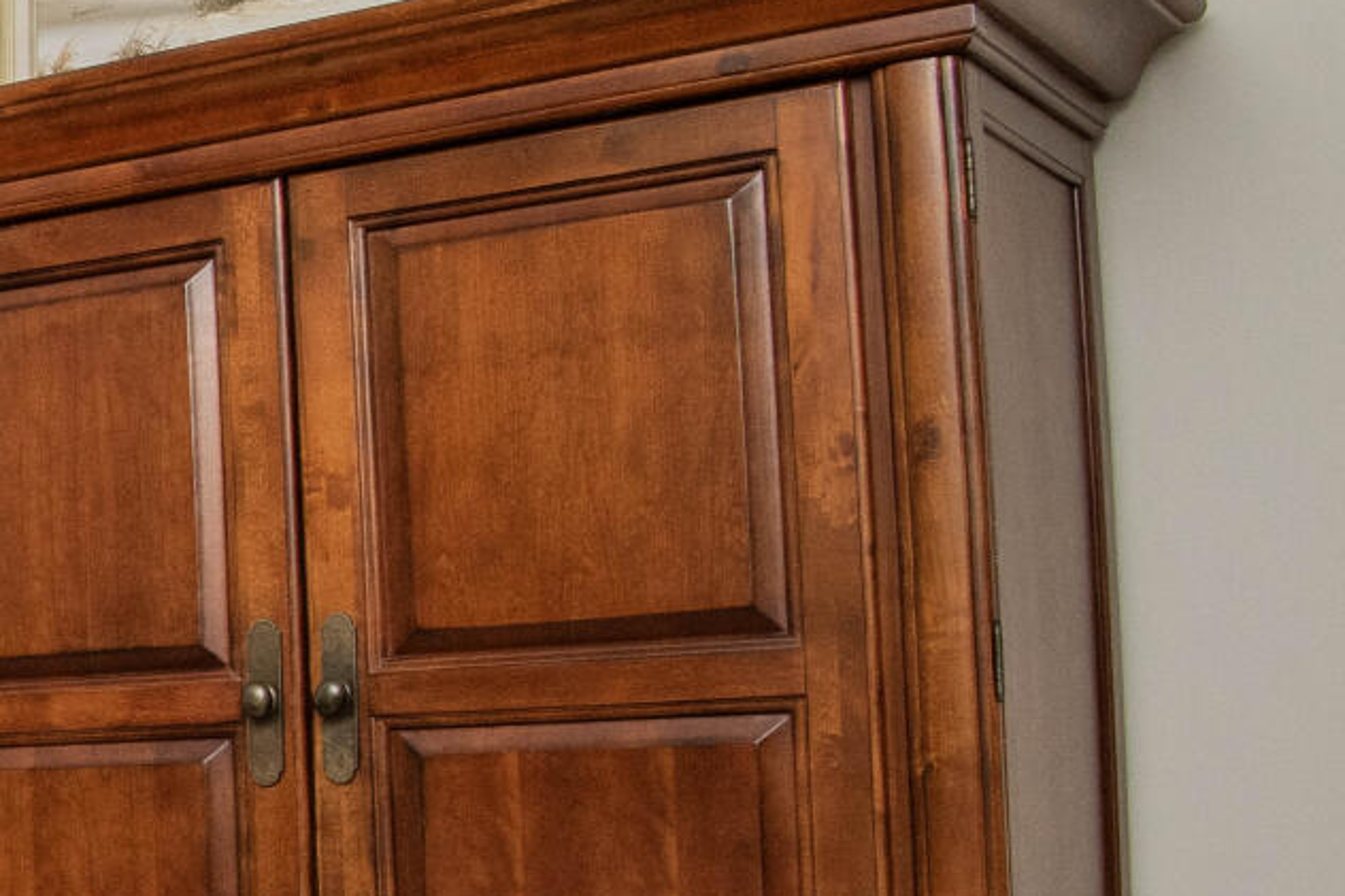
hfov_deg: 16.0
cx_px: -1711
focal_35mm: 76
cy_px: 787
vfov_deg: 17.7
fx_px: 2839
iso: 400
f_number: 9
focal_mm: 16
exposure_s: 1/250
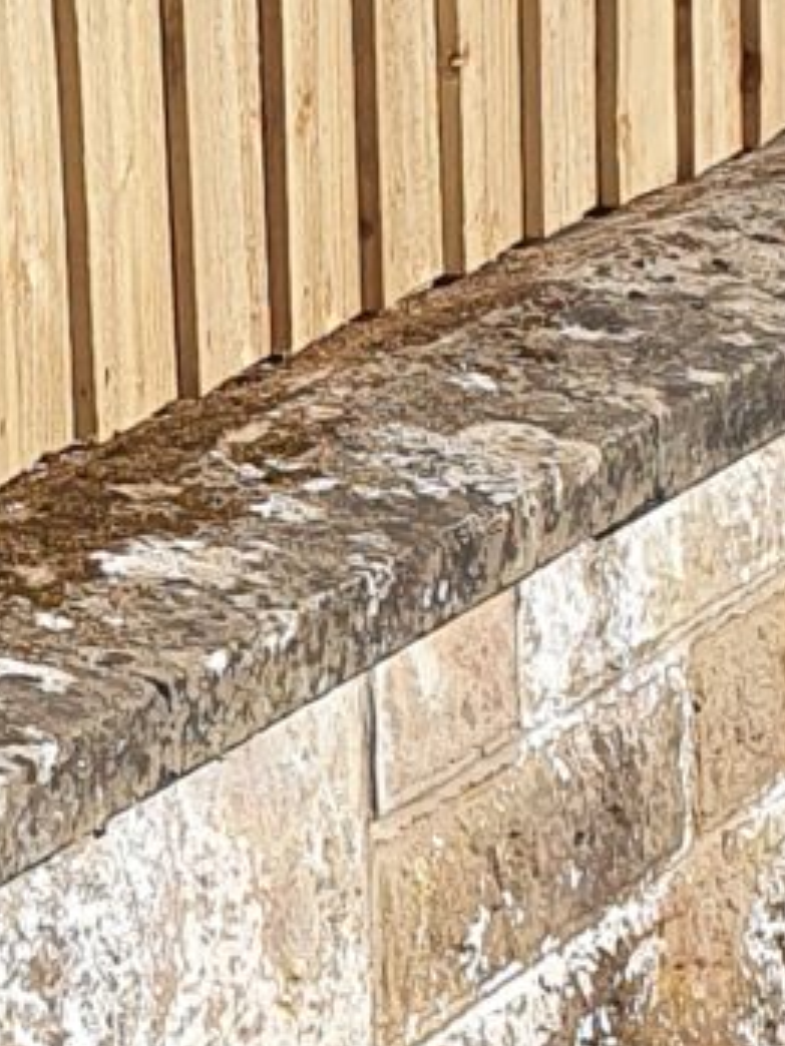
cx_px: 415
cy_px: 403
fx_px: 5775
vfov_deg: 10.4
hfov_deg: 7.8
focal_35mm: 191
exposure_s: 1/1748
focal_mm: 4.32
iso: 50
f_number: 2.4
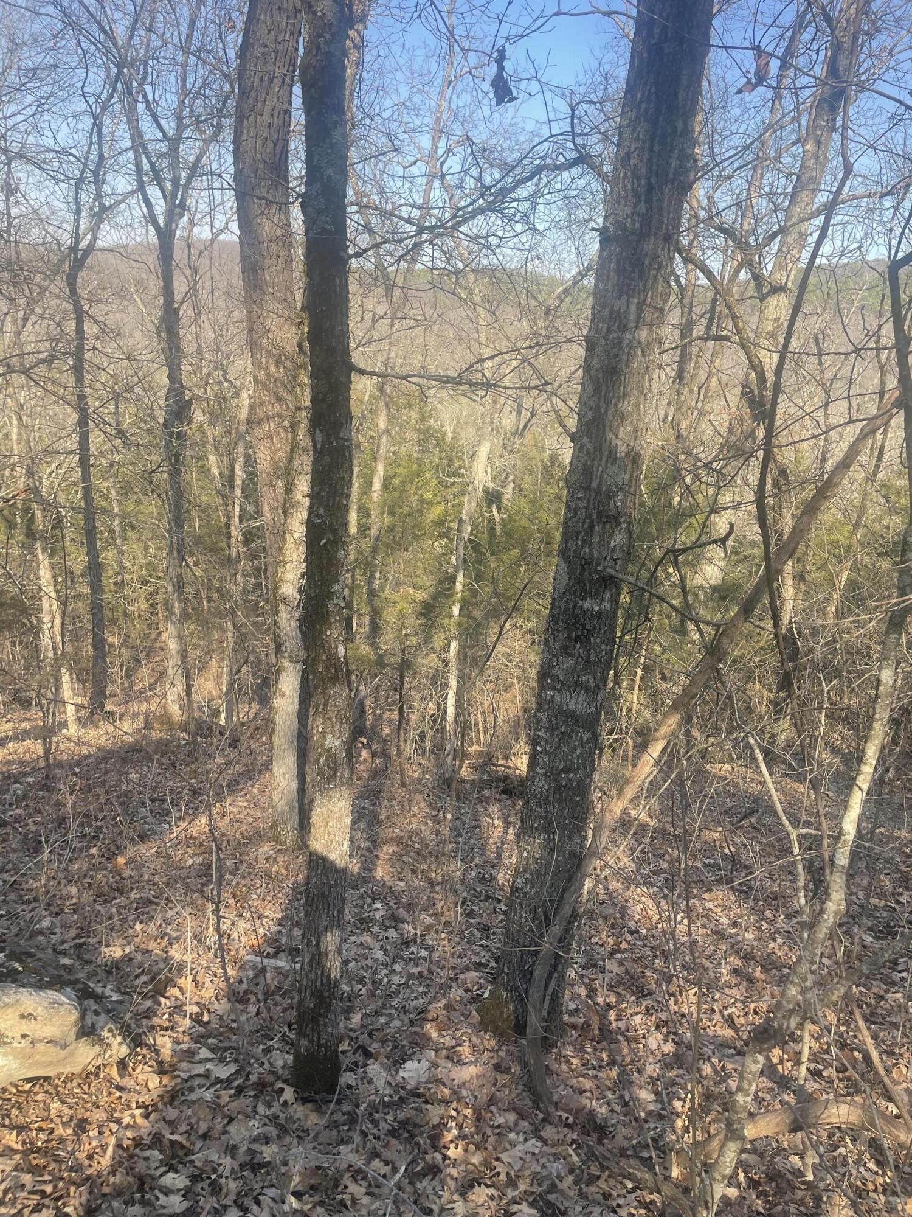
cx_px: 456
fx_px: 913
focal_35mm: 26
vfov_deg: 67.3
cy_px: 608
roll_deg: -2.8
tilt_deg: -16.5
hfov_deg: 53.1
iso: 32
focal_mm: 4.2
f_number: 1.6
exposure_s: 1/818
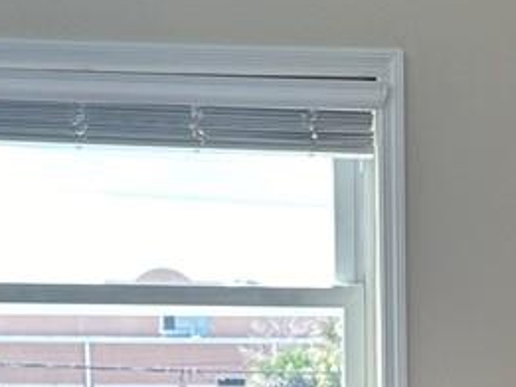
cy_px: 636
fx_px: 2192
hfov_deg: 13.3
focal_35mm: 147
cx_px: 484
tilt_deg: -5.5
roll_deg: +0.2
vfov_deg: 9.7
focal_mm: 6.86
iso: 80
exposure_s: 1/152
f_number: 1.78
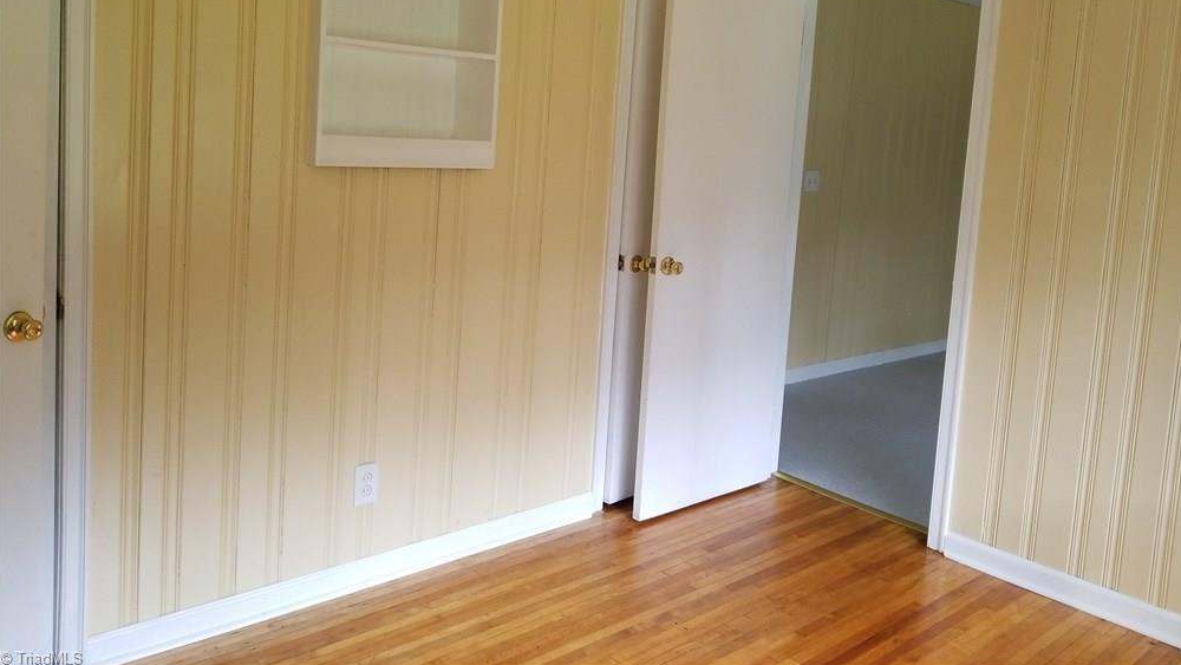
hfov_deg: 66.0
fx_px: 908
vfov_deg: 39.7
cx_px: 601
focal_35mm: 29
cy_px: 215
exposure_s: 1/60
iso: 125
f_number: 1.7
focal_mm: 4.25
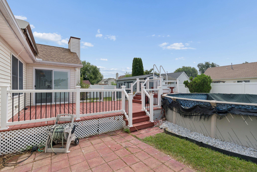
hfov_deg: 95.0
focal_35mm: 16
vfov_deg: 72.0
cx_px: 128
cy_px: 86
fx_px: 118
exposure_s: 1/400
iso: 100
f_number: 8
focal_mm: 11
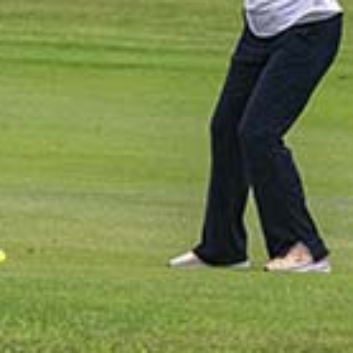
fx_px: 9853
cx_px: 592
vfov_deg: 2.1
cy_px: 320
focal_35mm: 854
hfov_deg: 2.0
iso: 1100
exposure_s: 1/800
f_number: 5.6
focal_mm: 145
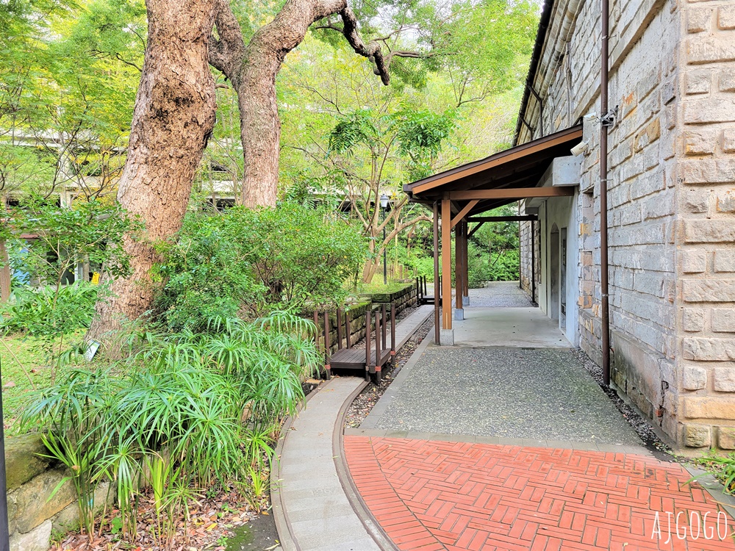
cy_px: 276
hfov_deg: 67.3
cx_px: 368
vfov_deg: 53.1
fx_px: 552
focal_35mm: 26
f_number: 1.8
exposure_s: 1/119
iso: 50
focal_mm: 5.4
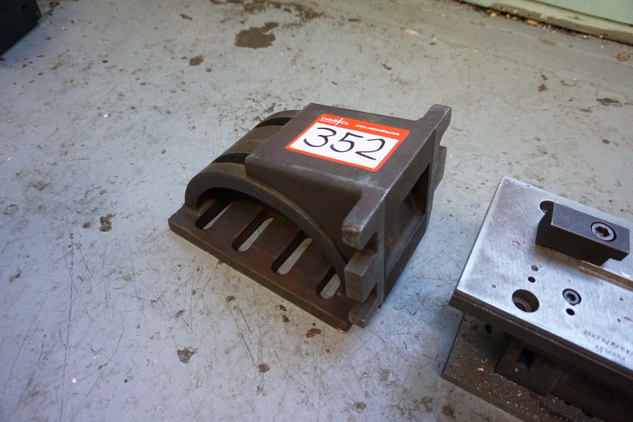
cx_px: 316
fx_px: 422
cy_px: 211
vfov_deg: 53.1
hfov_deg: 73.7
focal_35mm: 24
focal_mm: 16
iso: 2500
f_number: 3.5
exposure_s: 1/160
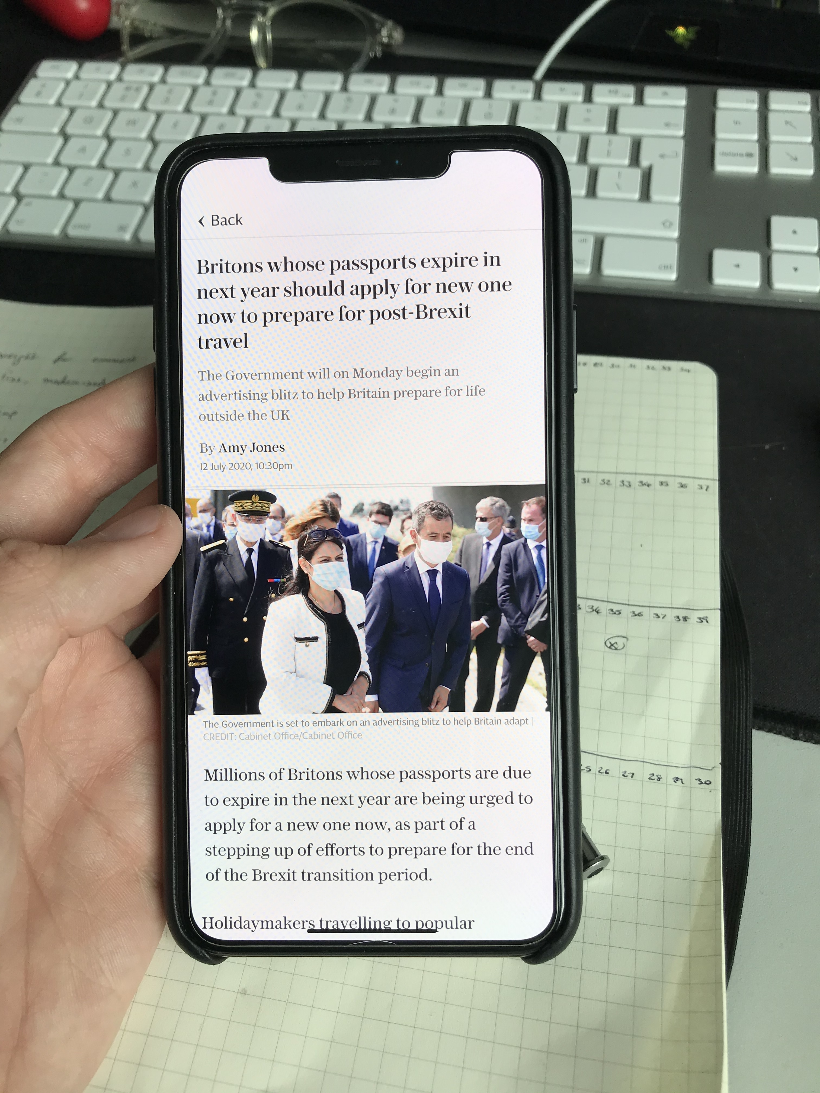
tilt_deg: -52.4
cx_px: 410
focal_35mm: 28
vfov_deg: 63.4
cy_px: 546
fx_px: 884
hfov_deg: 49.7
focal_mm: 3.99
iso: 20
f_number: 1.8
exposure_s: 1/155
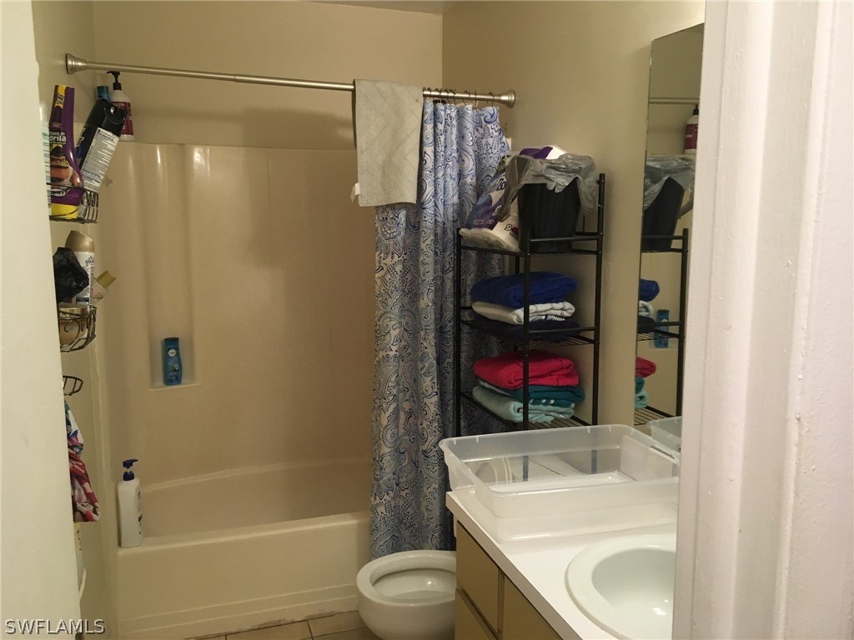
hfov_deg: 61.7
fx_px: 715
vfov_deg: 48.2
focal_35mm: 29
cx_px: 427
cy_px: 320
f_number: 2.2
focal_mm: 4.15
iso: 80
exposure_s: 1/30
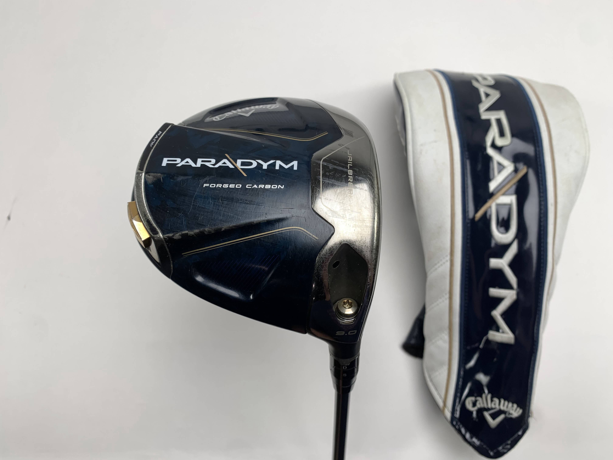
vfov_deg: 53.1
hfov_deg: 67.3
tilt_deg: -76.3
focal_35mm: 26
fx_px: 460
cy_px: 230
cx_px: 306
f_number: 1.8
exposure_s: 1/130
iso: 25
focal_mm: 4.25
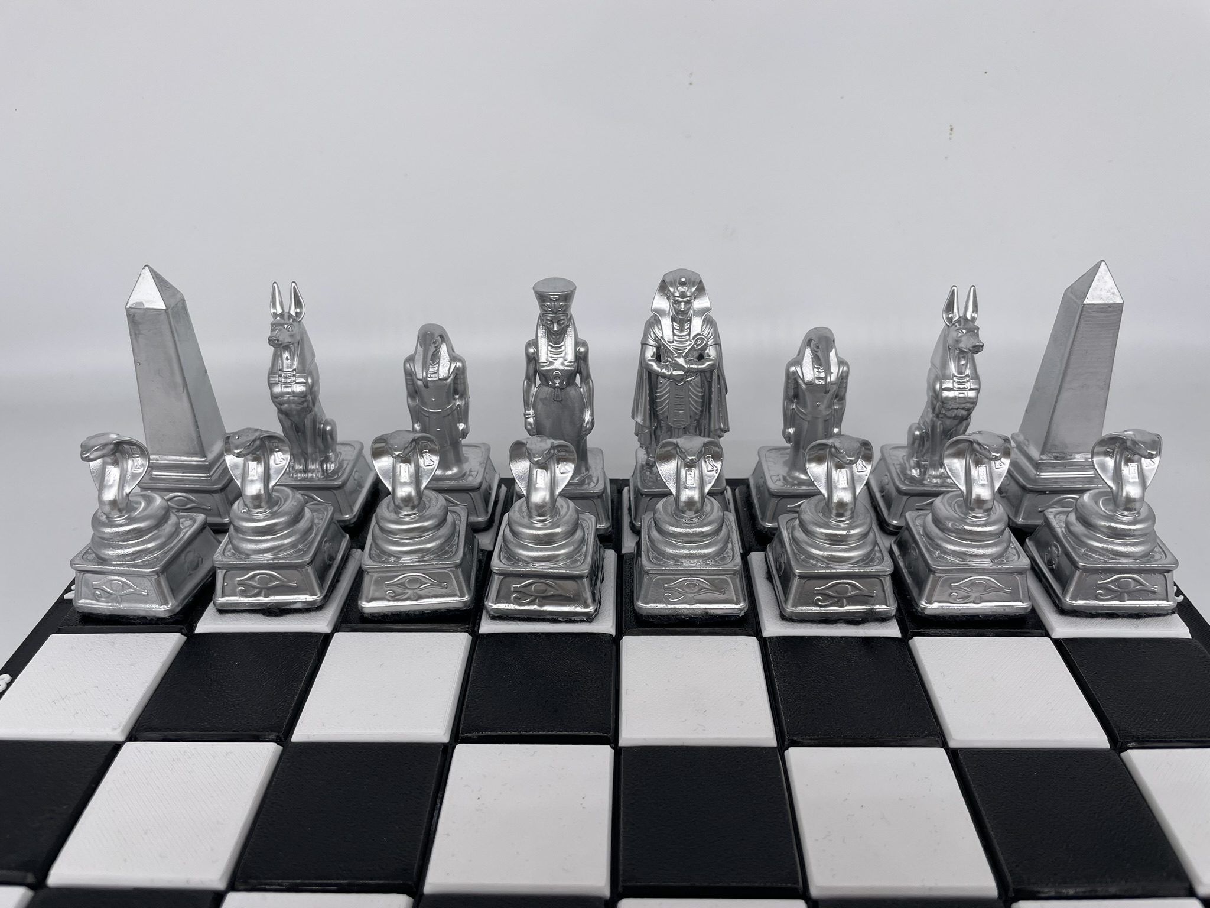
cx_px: 605
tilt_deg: -27.5
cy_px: 454
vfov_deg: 53.1
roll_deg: -0.6
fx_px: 909
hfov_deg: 67.3
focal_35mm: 26
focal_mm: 4.2
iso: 32
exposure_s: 1/1062
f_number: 1.6
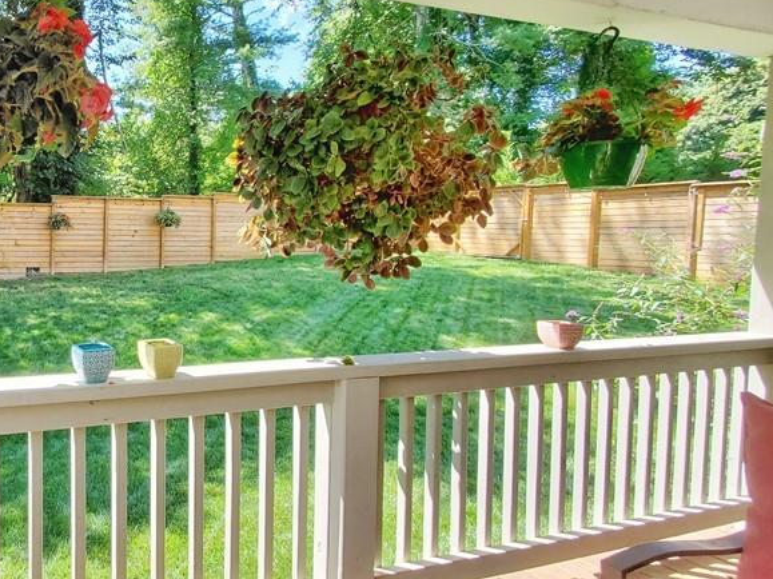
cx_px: 100
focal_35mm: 23
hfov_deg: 63.7
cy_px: 280
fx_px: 513
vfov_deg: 58.8
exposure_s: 1/146
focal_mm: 1.8
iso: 50
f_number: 2.2
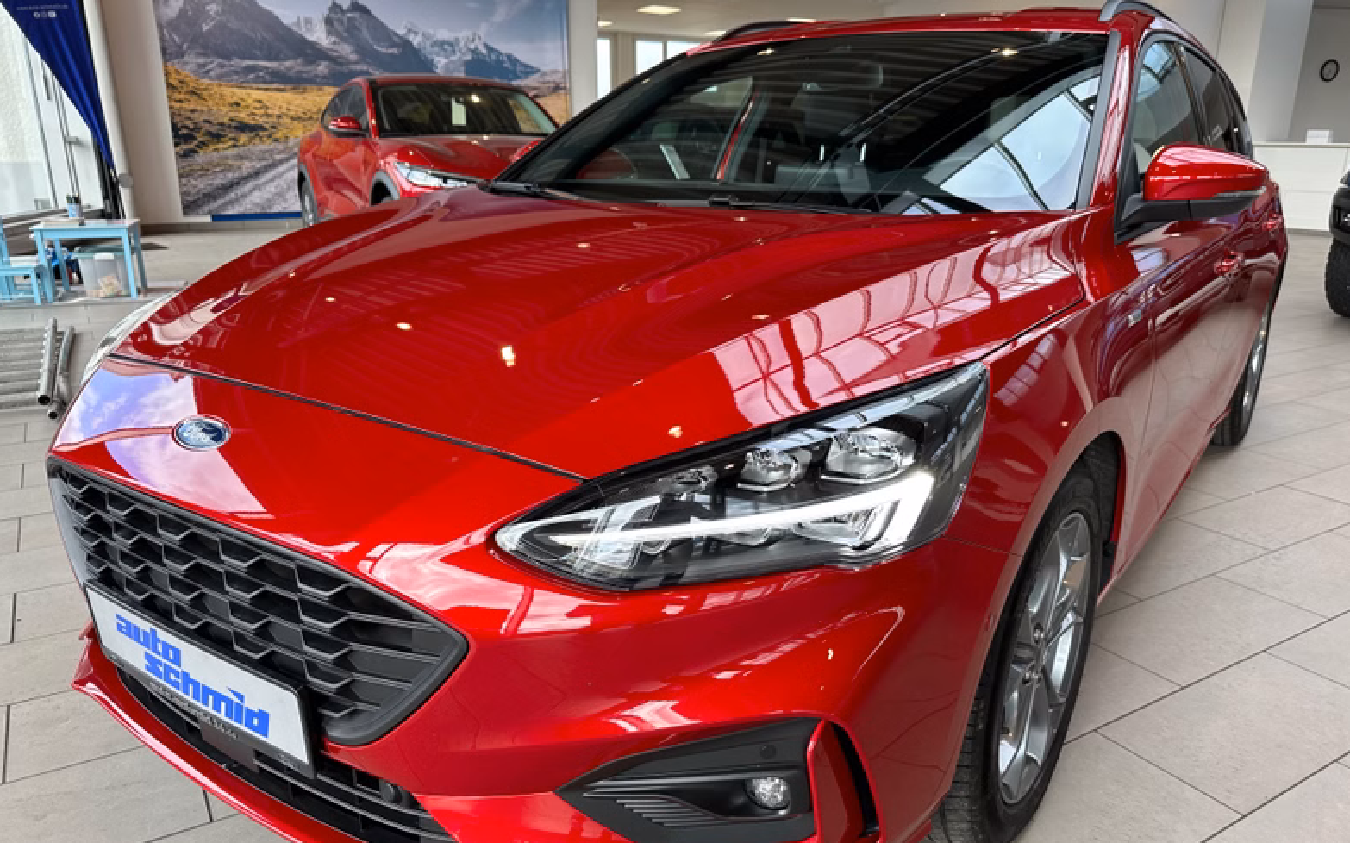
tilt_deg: -19.1
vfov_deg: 47.5
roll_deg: -0.2
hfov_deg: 70.4
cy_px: 462
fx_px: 956
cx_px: 686
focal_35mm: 26
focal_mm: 6.86
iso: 80
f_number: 1.78
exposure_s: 1/246
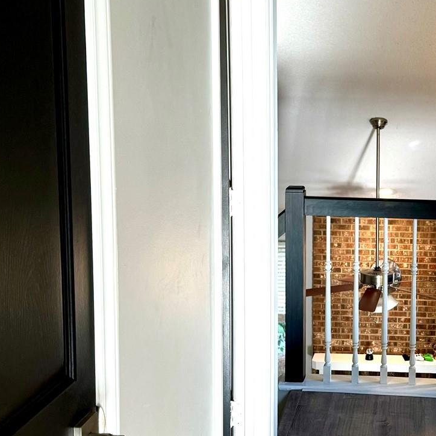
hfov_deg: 27.7
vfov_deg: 28.6
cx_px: 377
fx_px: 855
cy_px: 195
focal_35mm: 60
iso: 160
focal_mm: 6.86
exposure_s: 1/60
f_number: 1.78
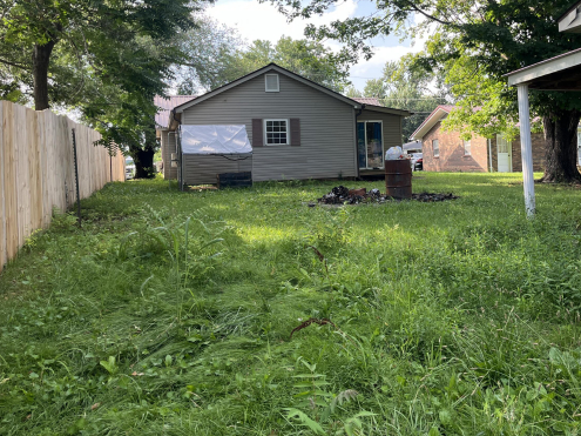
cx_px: 364
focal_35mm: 35
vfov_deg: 40.4
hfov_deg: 52.1
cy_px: 162
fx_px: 587
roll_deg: +2.8
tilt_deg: +0.3
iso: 50
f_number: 1.6
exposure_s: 1/449
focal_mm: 5.1
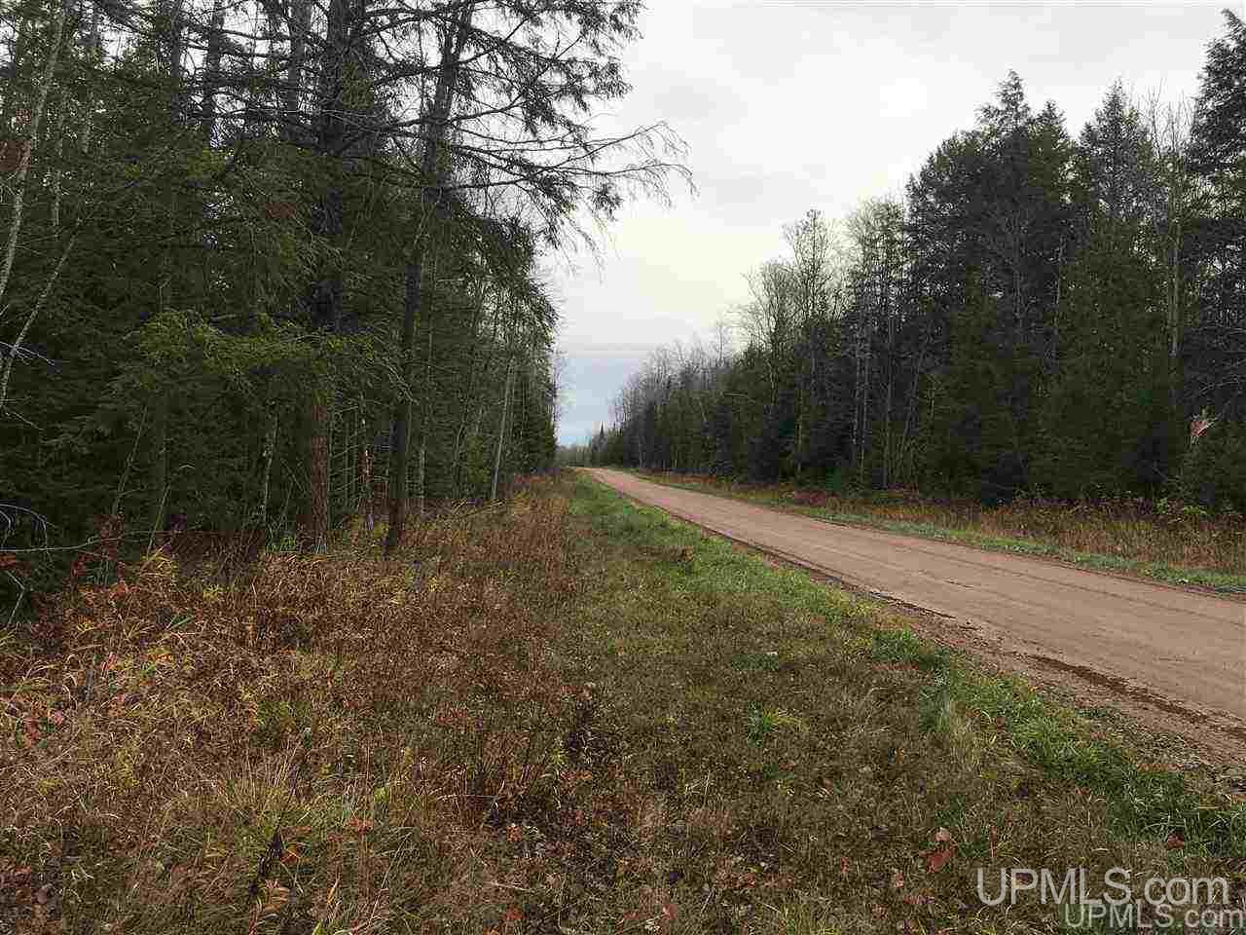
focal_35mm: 29
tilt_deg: +1.5
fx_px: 1044
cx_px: 623
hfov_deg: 61.7
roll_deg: -2.3
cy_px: 468
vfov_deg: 48.2
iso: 25
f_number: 2.2
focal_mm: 4.15
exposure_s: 1/761
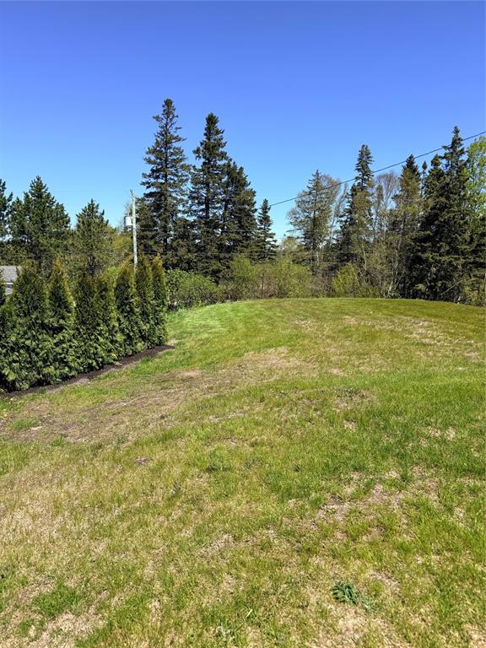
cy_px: 324
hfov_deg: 56.8
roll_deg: -1.6
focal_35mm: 24
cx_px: 243
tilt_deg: -7.9
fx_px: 449
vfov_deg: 71.6
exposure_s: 1/3759
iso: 80
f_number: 1.78
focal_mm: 6.76
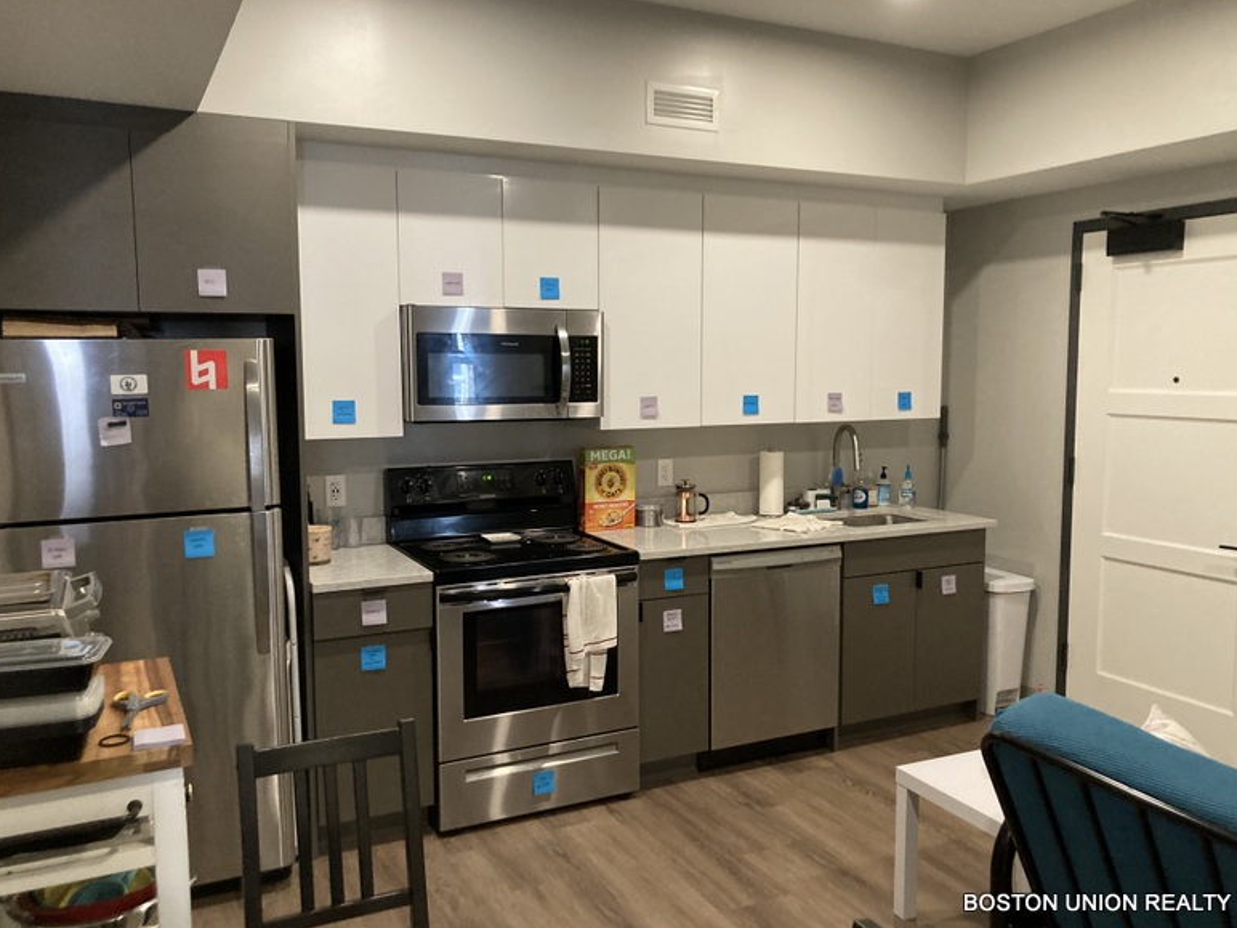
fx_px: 1036
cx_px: 623
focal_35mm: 29
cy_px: 462
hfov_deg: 61.7
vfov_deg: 48.2
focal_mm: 3.99
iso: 320
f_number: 1.8
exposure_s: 1/60
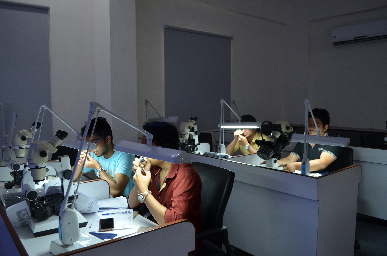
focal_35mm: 30
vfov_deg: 43.4
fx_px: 322
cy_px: 128
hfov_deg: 62.0
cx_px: 194
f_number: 4
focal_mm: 20
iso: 400
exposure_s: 1/60
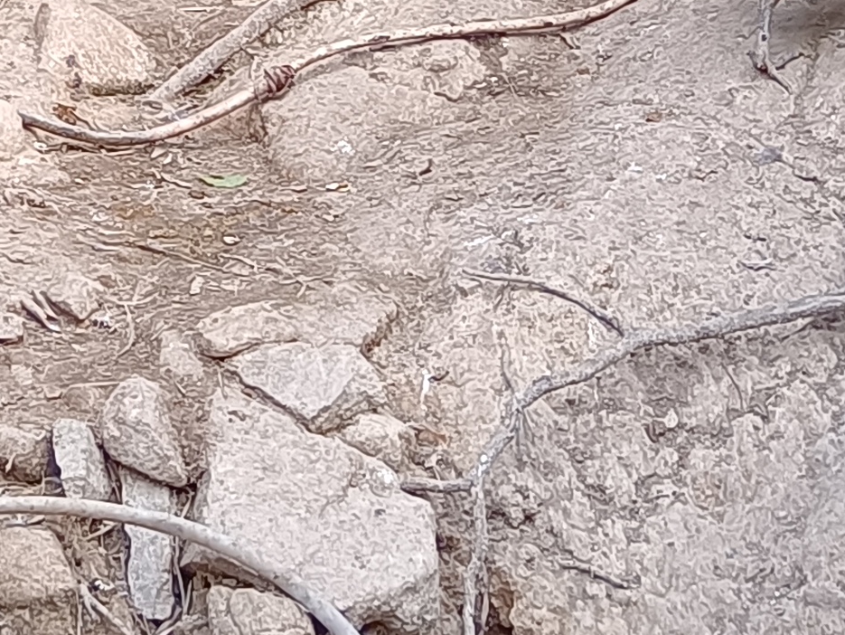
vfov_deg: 9.9
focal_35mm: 133
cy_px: -845
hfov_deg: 14.0
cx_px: -380
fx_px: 3248
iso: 136
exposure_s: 1/100
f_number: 1.9
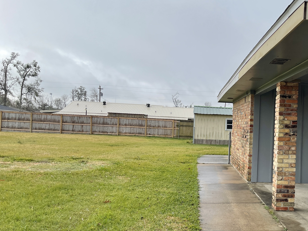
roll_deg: -3.0
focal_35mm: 42
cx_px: 247
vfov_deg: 34.3
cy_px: 124
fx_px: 374
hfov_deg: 42.7
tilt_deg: +1.1
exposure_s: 1/2012
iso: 32
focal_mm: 5.1
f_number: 1.6
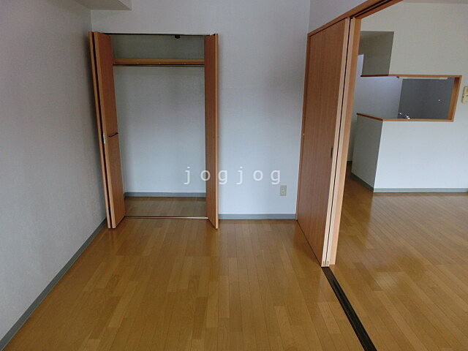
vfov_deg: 56.8
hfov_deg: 71.6
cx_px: 234
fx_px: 324
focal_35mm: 24
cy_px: 176
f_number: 3
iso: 125
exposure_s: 1/125
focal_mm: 4.24
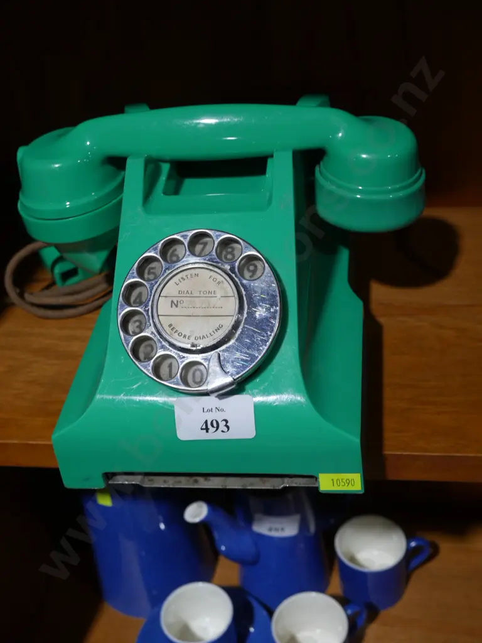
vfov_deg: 39.7
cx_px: 241
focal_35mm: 48
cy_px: 322
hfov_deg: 30.3
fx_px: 891
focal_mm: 24
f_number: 5.2
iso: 400
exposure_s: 1/60
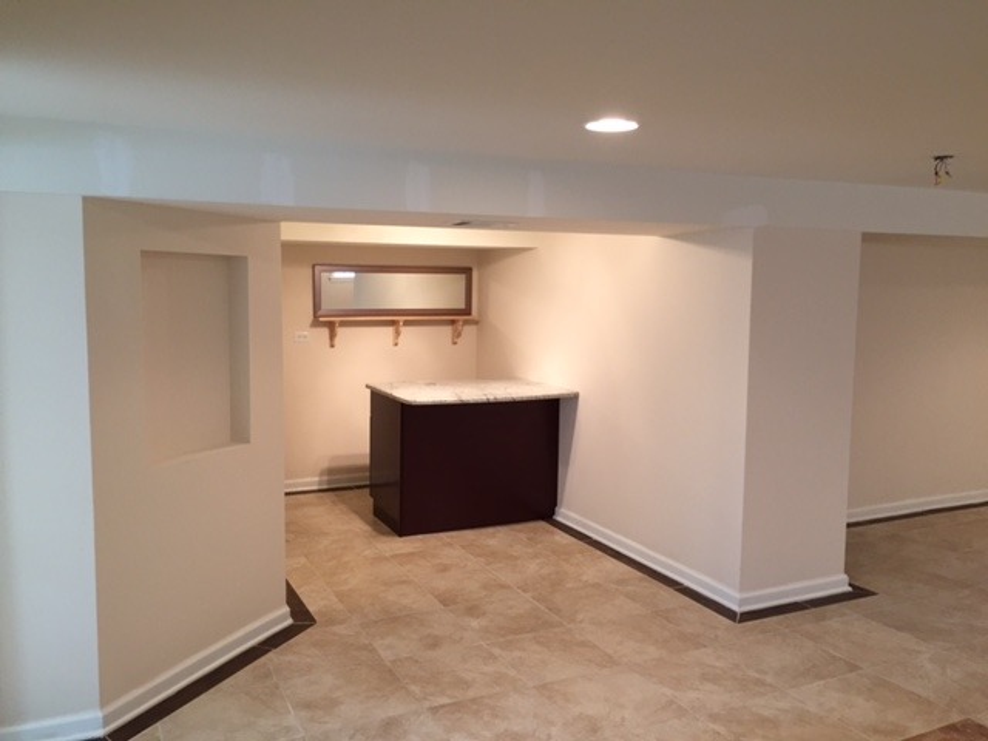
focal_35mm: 29
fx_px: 828
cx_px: 494
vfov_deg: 48.2
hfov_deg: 61.7
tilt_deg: -6.0
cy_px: 370
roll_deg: -0.8
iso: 100
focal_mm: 4.15
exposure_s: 1/30
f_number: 2.2
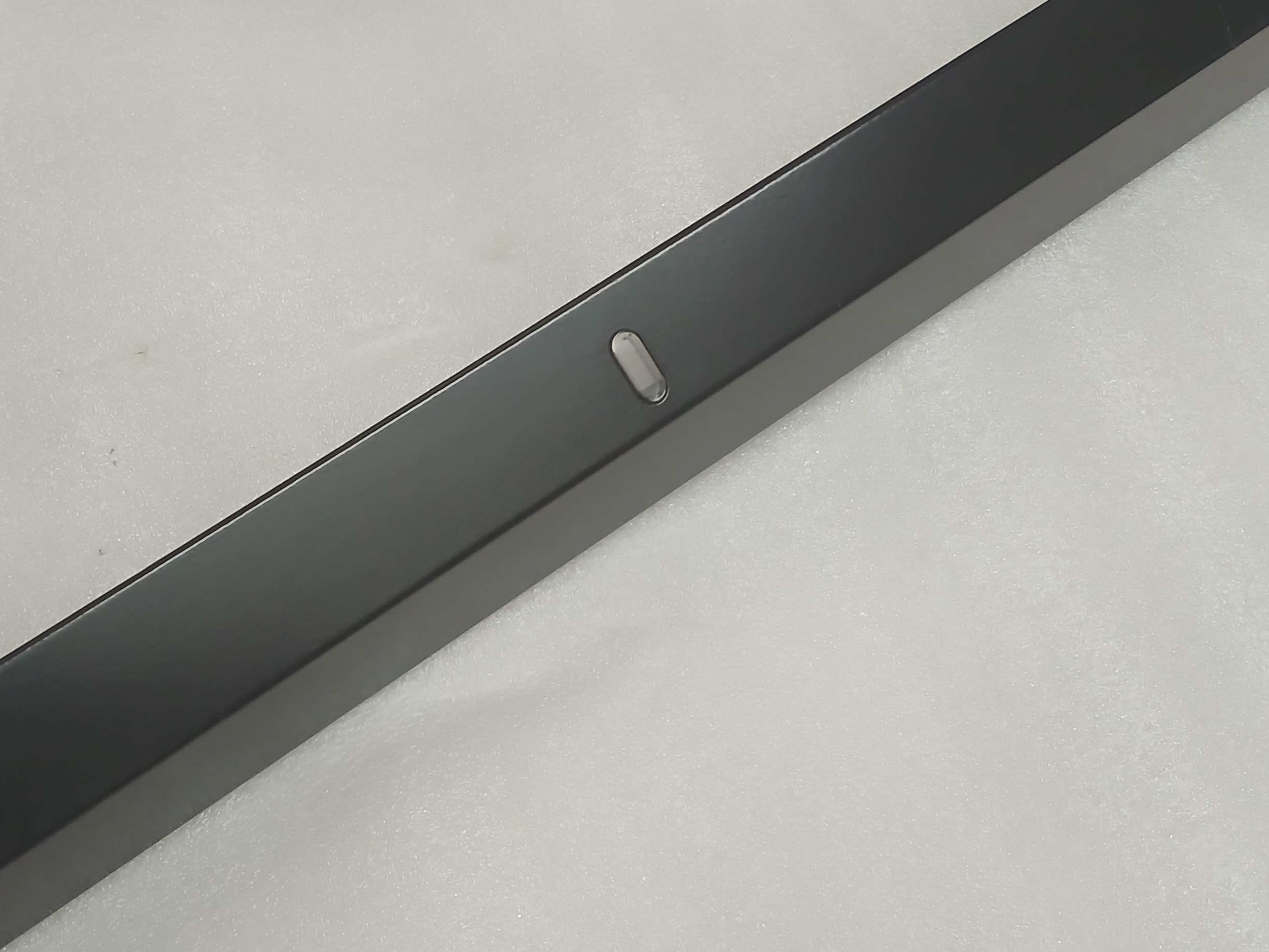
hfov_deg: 43.3
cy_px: 568
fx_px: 1576
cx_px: 426
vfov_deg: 33.5
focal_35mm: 43
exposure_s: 1/33.3
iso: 250
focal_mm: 3.98
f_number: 1.8
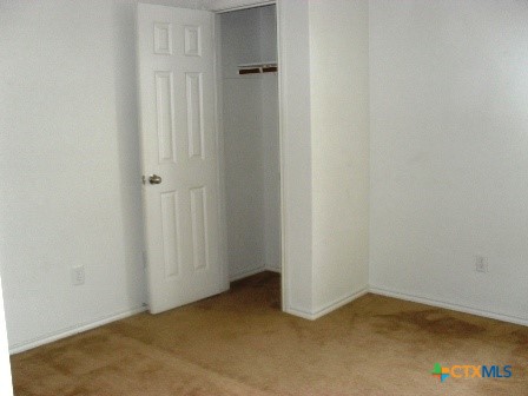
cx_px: 264
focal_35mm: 35
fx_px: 534
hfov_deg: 52.6
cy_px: 198
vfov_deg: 40.7
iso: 200
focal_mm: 6.3
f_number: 3.2
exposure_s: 1/45
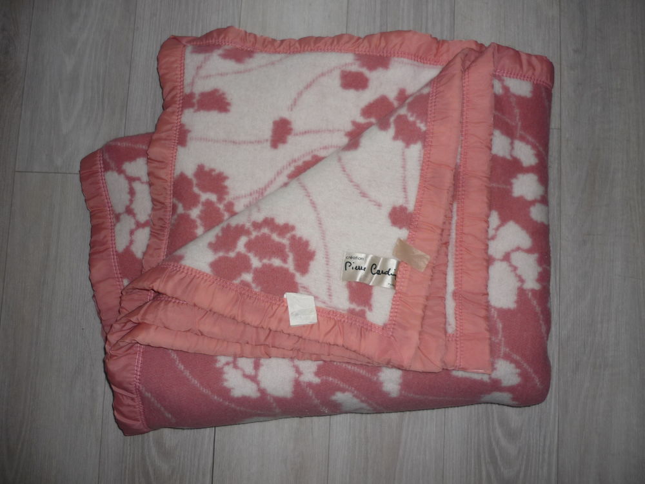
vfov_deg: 42.9
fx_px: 615
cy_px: 242
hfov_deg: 55.4
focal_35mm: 33
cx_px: 322
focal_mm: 5.5
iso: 100
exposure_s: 1/30
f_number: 2.8
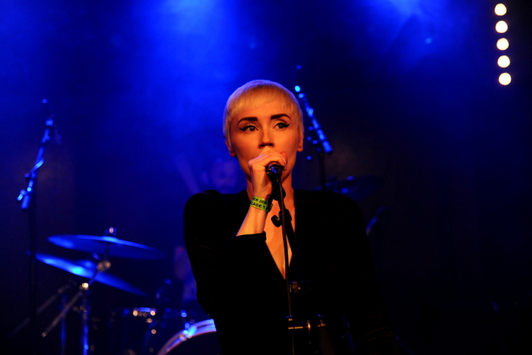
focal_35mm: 65
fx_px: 960
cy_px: 178
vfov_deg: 20.9
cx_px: 266
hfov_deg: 31.0
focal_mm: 65
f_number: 4
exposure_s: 1/60
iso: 1250
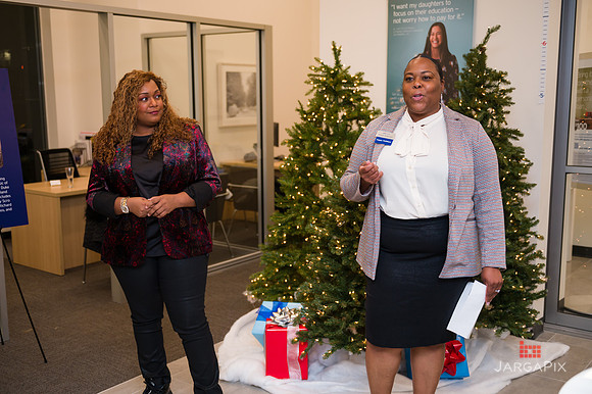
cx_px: 296
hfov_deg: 48.5
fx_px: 657
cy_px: 197
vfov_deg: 33.4
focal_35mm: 40
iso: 400
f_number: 3.2
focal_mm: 40
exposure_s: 1/200
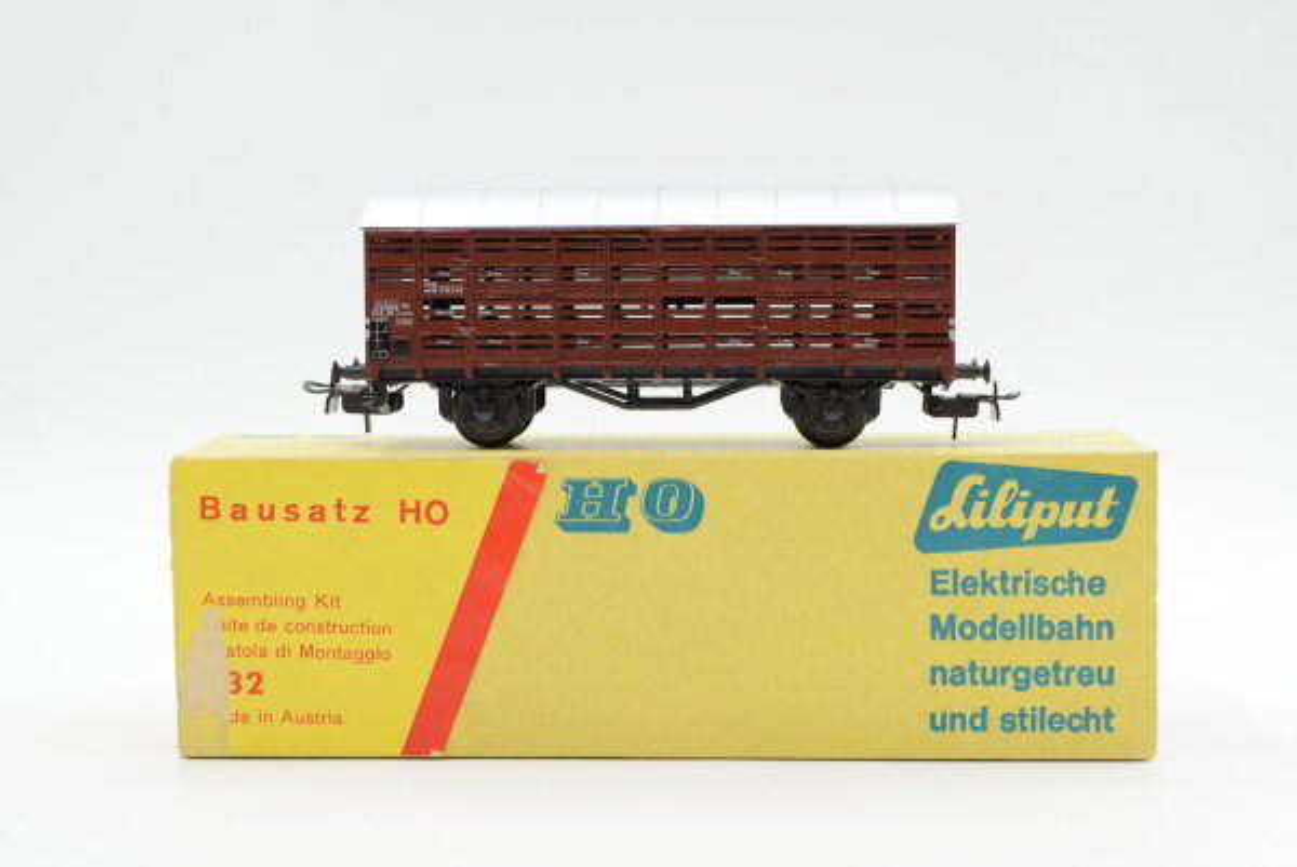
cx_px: 648
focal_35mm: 52
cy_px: 434
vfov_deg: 25.8
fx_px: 1893
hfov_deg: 37.8
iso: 320
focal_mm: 35
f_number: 8
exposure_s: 1/125
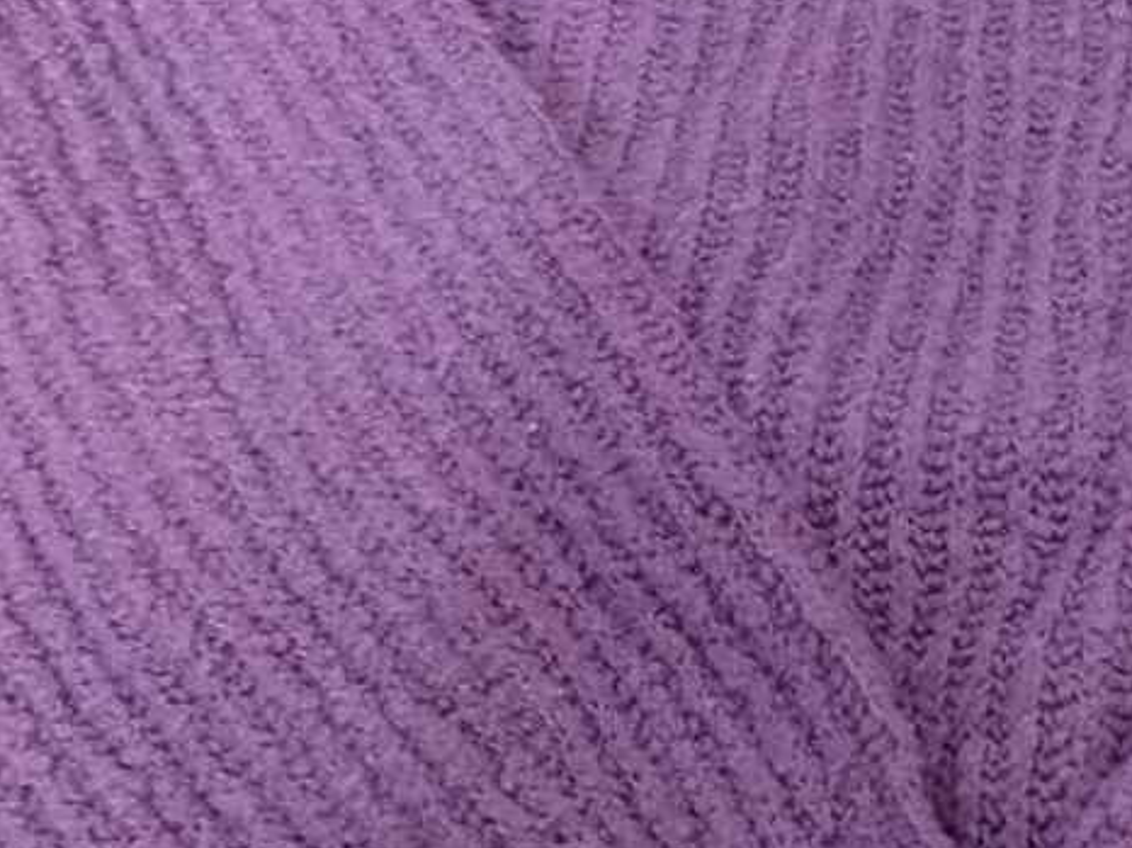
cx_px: 1132
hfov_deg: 22.6
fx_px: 2713
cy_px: 419
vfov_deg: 17.8
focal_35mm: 83
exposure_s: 1/25
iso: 250
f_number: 1.8
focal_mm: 3.96
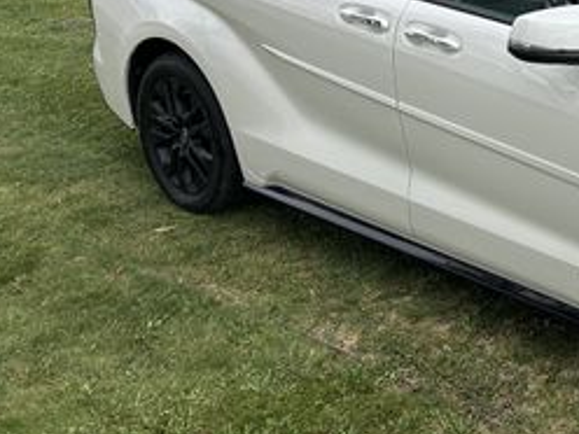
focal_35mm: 62
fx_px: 1037
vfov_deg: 22.2
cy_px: -56
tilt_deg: -8.1
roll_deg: -2.1
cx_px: 698
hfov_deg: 27.4
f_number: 1.78
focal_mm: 6.86
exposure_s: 1/1272
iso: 80
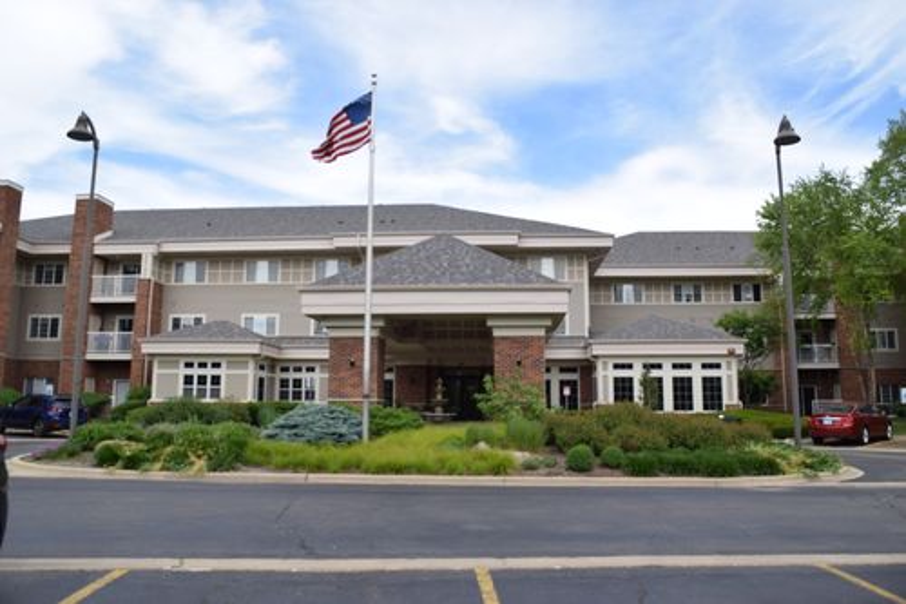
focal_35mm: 27
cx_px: 453
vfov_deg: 47.9
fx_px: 679
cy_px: 302
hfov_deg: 67.4
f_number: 9
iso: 100
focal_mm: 18
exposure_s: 1/200
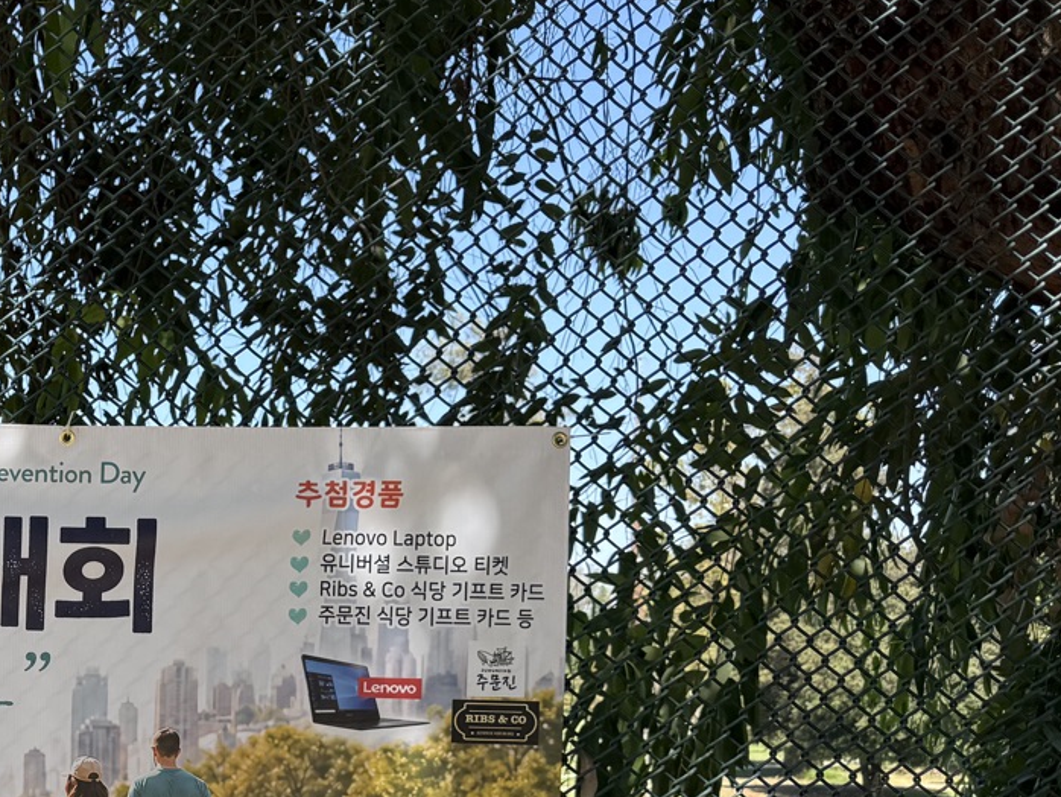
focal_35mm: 55
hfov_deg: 30.9
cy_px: 697
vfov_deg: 25.8
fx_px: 1686
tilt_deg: -0.6
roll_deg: -1.2
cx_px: -123
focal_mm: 6.76
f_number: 1.78
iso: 80
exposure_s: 1/1361
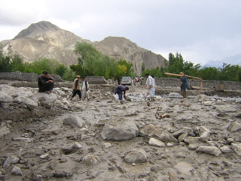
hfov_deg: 51.4
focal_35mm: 36
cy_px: 90
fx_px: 251
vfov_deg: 39.7
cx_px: 120
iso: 100
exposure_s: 1/223
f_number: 5.2
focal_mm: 4.7
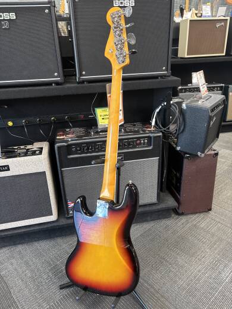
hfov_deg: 53.1
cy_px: 154
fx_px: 232
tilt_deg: -25.0
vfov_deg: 67.3
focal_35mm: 26
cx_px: 116
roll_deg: +2.4
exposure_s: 1/60
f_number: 1.6
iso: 250
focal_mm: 5.96
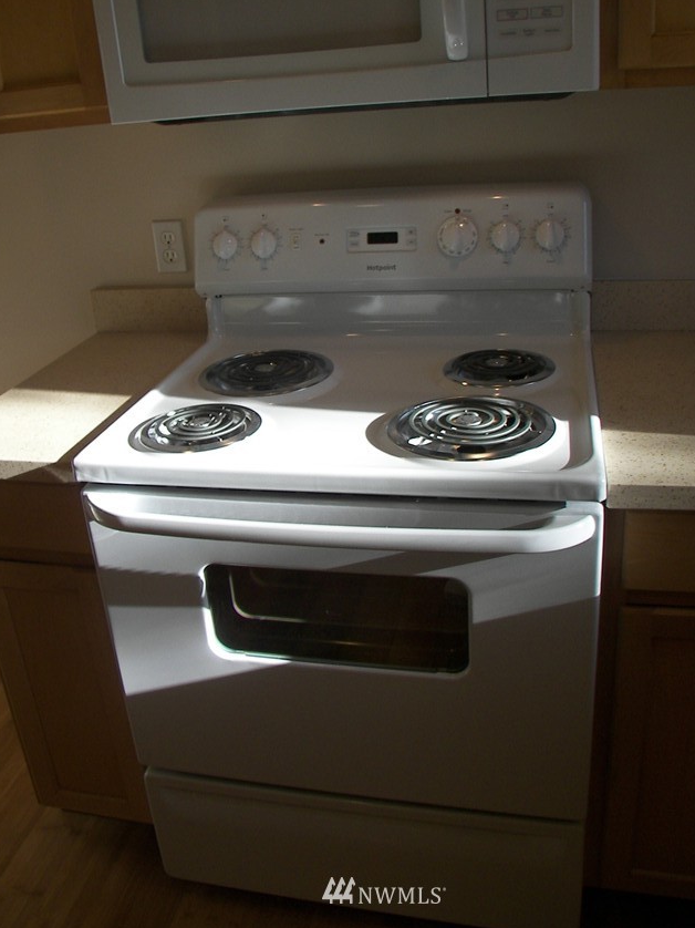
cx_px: 384
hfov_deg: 32.8
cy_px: 365
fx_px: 1178
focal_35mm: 44
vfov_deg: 42.7
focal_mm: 6
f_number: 2.8
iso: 50
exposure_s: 1/160
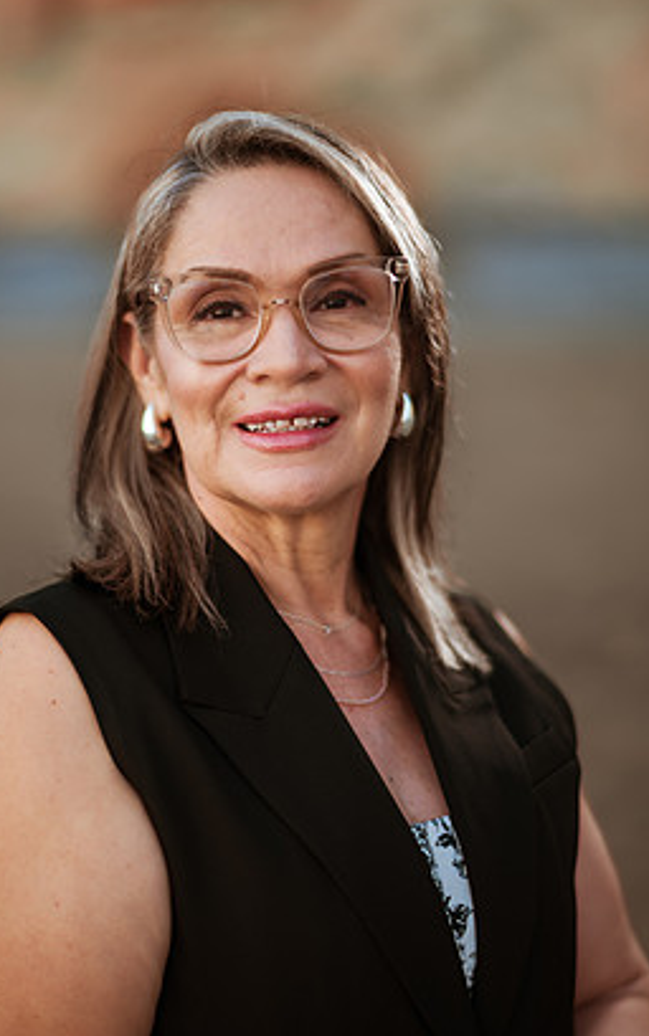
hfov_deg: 20.0
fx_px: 1838
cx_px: 284
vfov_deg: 31.5
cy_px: 534
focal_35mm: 65
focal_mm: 58
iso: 50
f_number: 1.4
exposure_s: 1/800
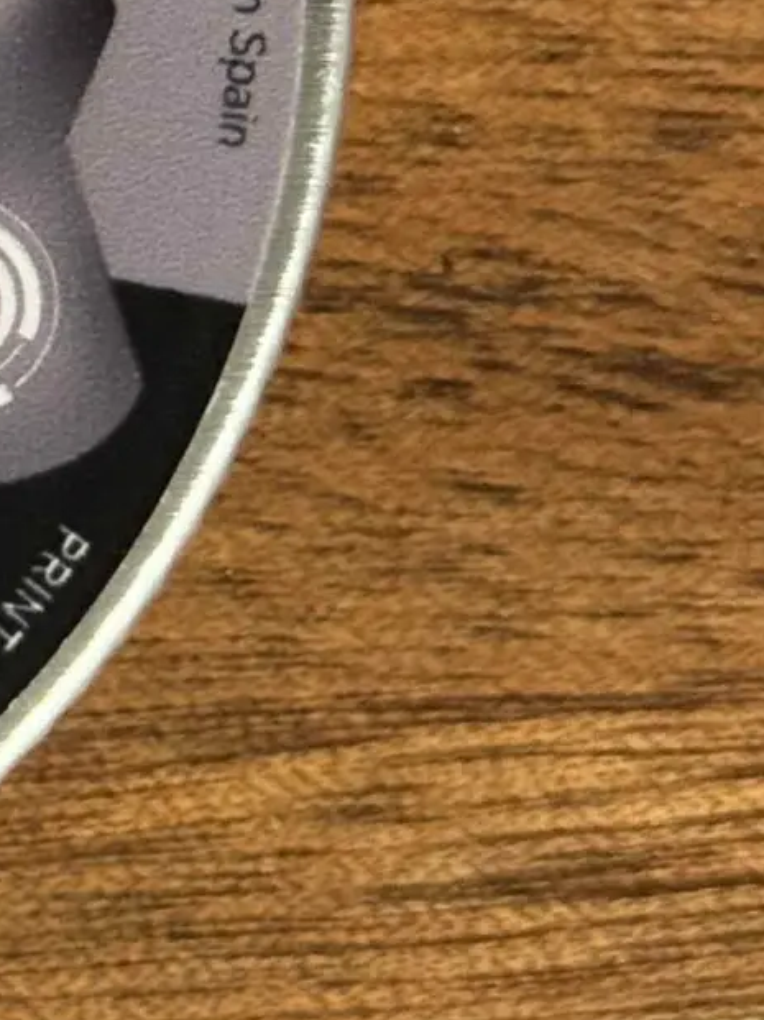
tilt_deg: -85.6
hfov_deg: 7.2
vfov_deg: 9.9
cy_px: 82
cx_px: -767
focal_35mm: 198
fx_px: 5833
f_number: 1.78
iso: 250
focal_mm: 6.76
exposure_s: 1/50
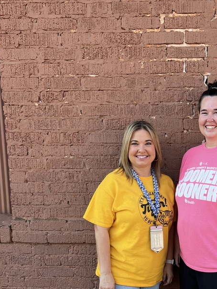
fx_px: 368
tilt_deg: -10.6
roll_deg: -0.3
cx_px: 180
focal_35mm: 44
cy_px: 213
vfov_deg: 41.8
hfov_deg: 31.8
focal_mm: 5.7
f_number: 1.5
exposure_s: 1/473
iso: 50
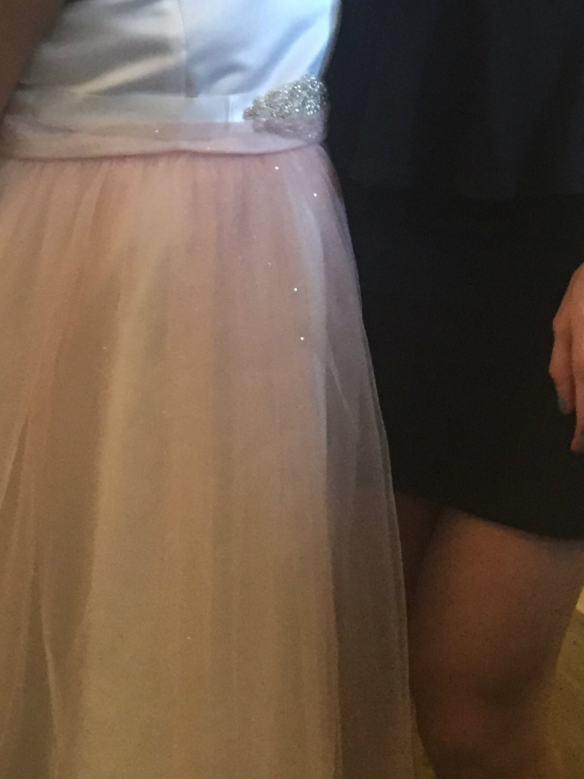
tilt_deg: -11.0
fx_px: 1643
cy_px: -9
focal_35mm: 73
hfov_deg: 20.1
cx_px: 411
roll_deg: -3.2
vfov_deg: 25.3
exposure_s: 1/20
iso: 250
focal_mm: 4.15
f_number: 2.2
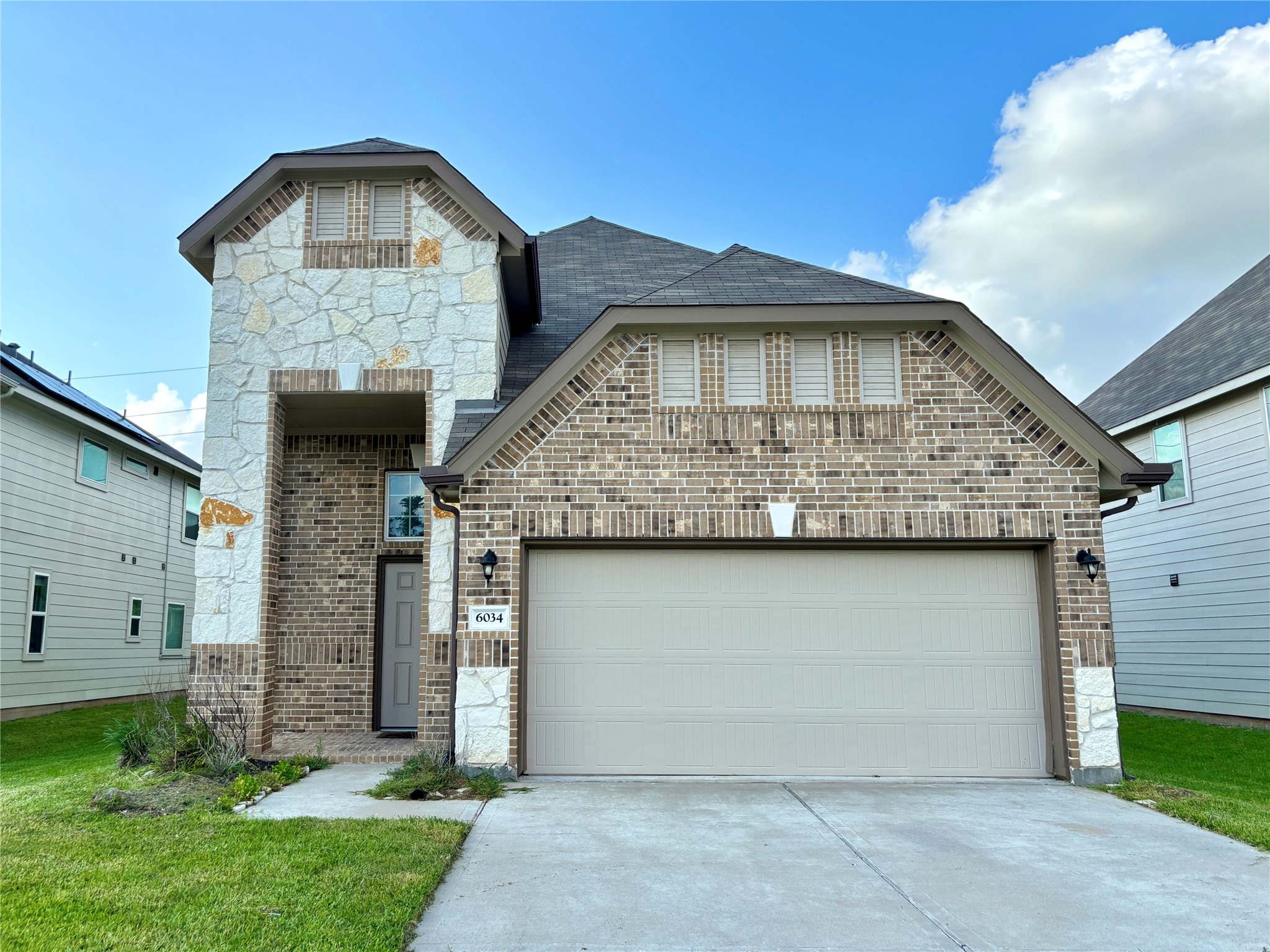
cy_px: 476
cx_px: 635
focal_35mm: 26
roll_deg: +0.6
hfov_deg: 67.3
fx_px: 954
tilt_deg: +9.2
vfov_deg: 53.0
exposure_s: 1/1103
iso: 50
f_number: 1.6
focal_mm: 5.96
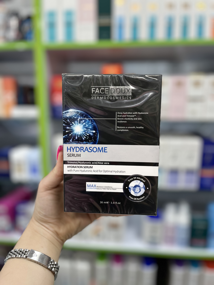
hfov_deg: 53.1
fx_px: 214
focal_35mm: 26
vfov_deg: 67.3
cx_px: 107
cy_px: 142
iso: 100
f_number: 1.6
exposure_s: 1/100
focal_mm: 5.1
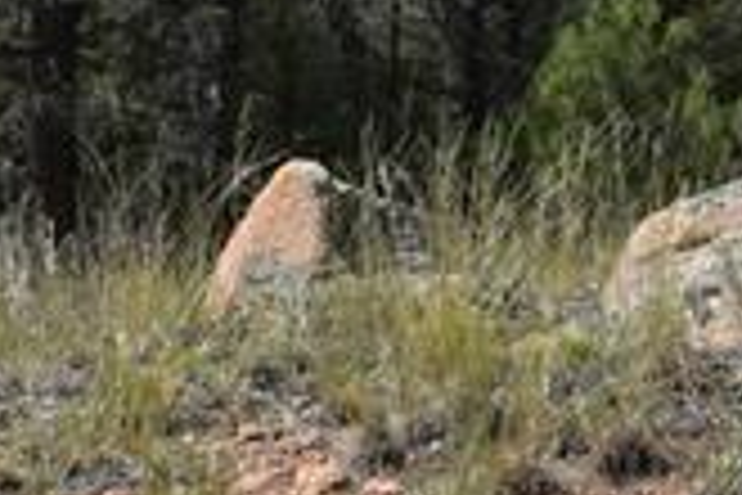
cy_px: -459
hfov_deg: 8.7
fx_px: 4804
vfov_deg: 5.8
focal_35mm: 233
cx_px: 1066
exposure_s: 1/400
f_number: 10
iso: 200
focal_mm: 25
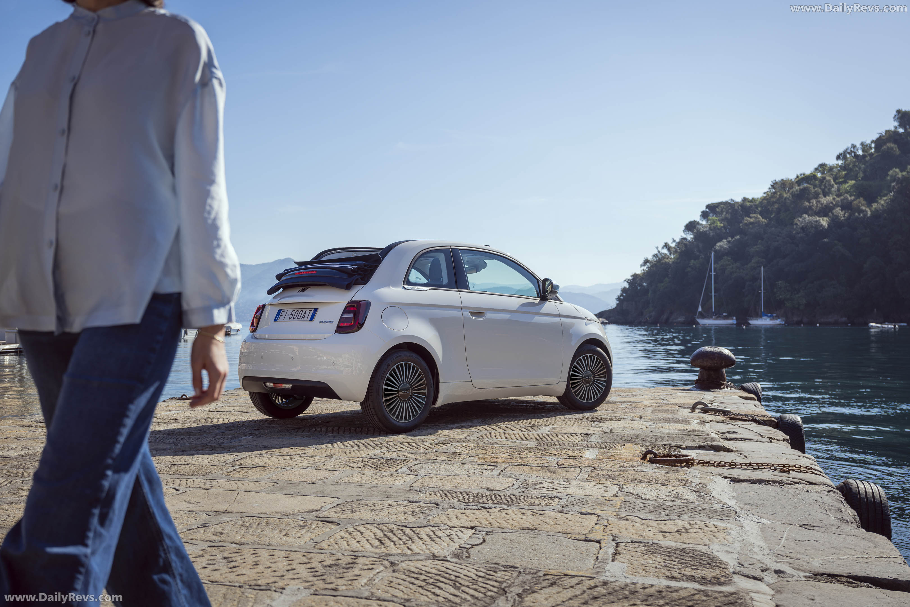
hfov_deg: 56.5
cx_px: 455
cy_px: 304
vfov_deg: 39.4
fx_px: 847
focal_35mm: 34
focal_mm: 33.5
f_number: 4
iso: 40
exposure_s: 1/640
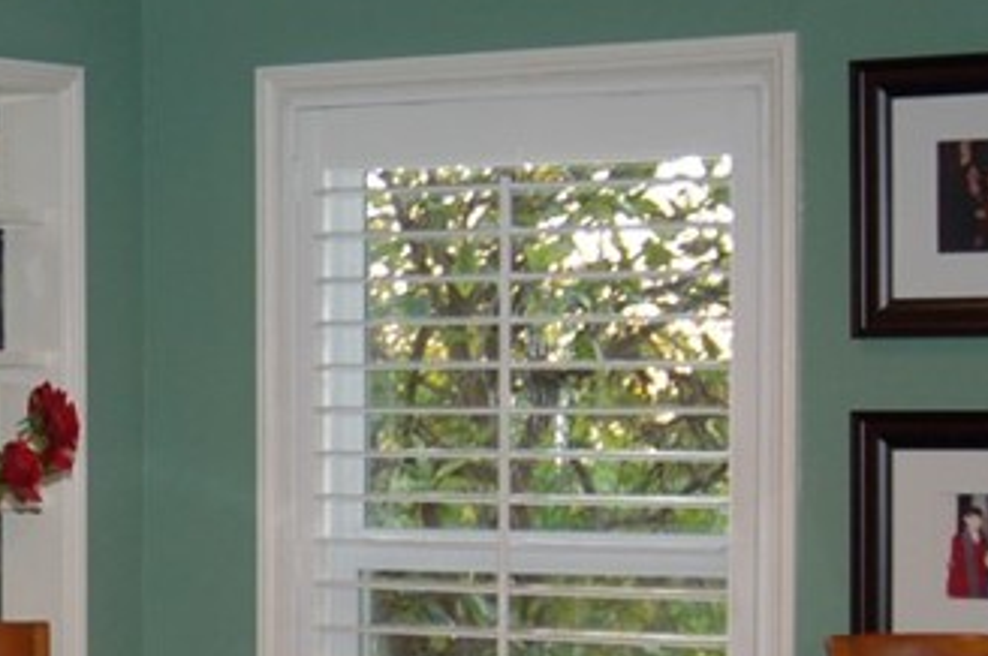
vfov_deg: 10.4
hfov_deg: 15.0
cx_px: -292
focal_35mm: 131
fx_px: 3592
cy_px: 599
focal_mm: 28
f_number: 3.3
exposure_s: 1/60
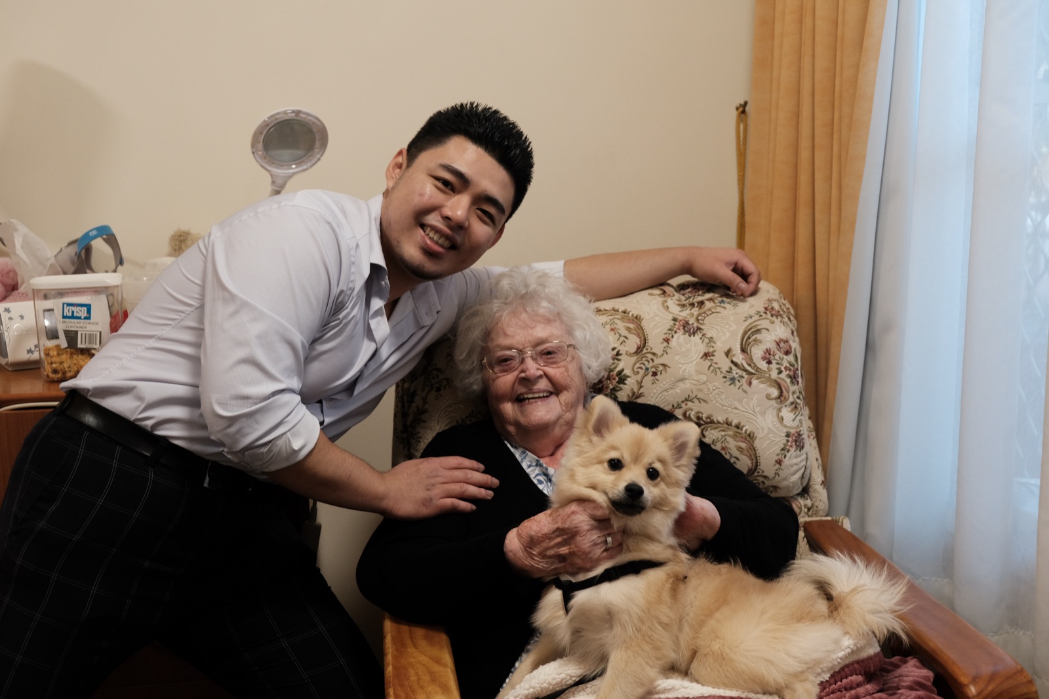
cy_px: 350
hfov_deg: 48.5
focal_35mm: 40
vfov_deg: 33.4
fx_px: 1165
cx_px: 524
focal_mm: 26.5
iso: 1250
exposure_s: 1/100
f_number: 3.2
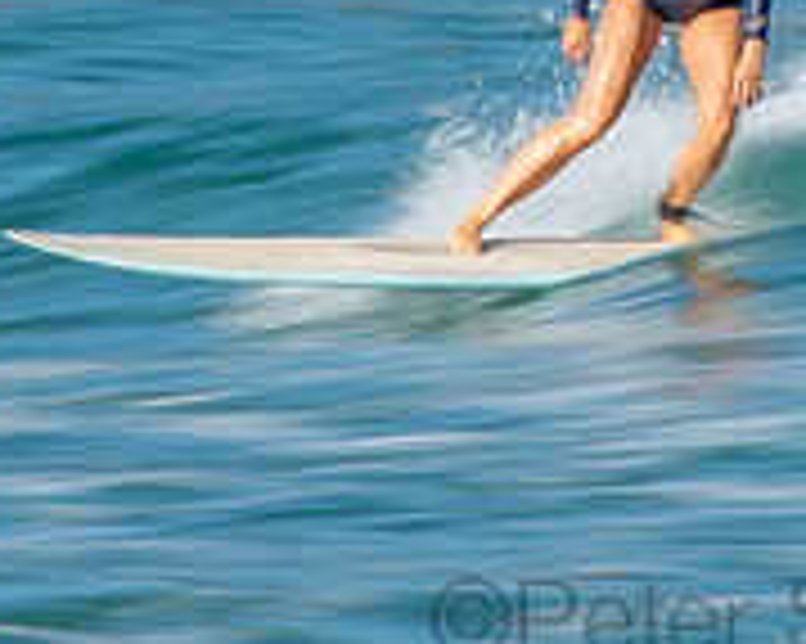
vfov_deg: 0.8
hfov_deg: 1.1
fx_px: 43582
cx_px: 779
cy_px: -128
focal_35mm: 1828
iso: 100
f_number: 25
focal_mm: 400
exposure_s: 1/20
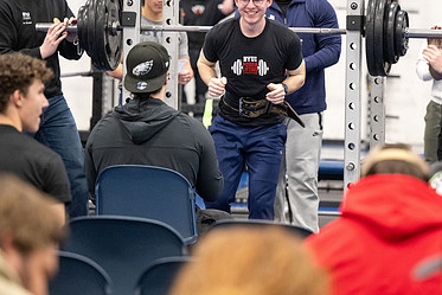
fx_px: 2198
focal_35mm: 179
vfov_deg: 7.7
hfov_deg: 11.5
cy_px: 88
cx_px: 258
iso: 6400
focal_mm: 115
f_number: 2.8
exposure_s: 1/200
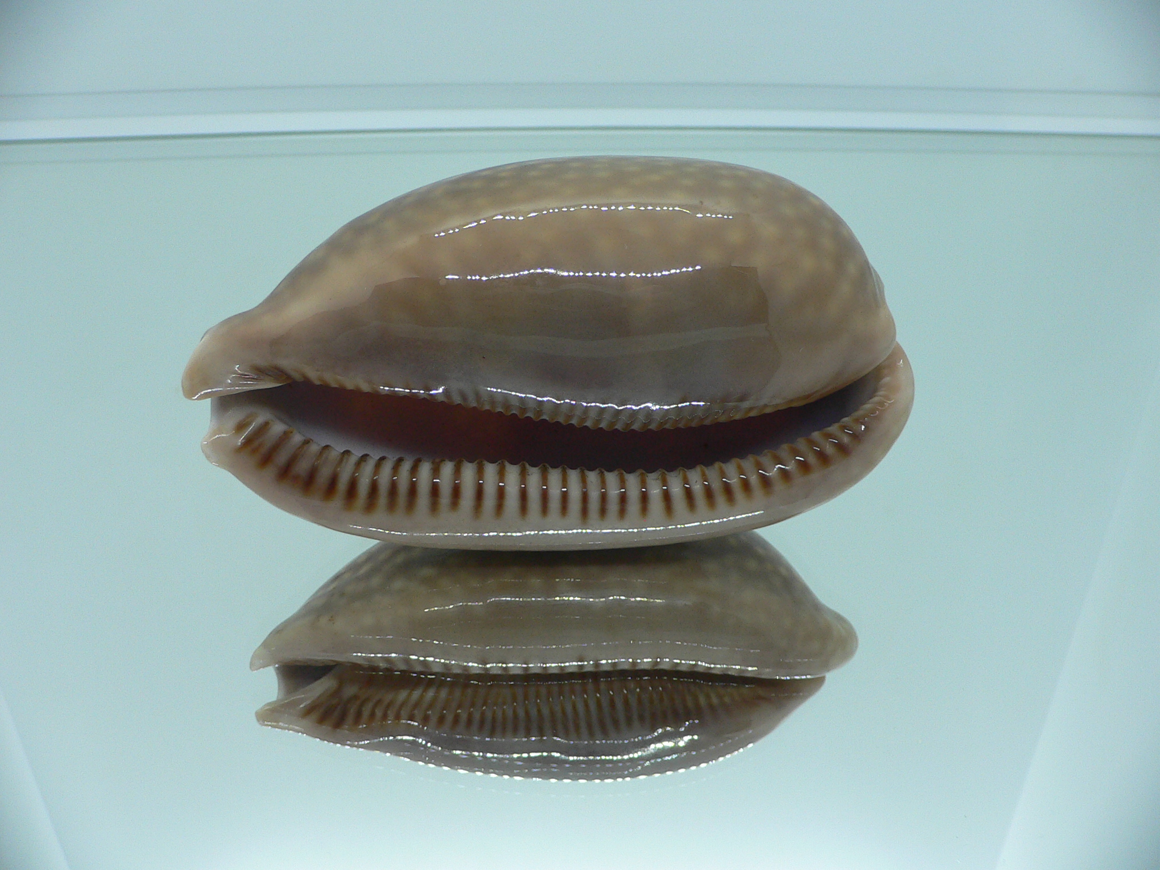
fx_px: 1173
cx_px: 580
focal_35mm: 35
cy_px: 435
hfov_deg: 52.6
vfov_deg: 40.7
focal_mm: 4.6
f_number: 2.8
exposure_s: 1/60
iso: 100
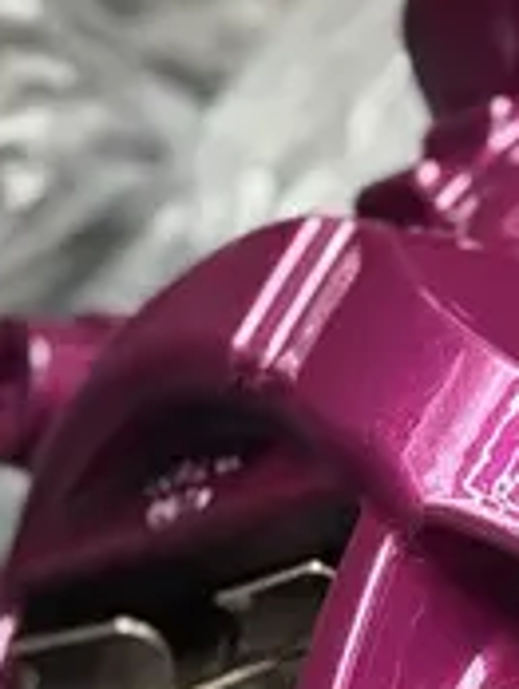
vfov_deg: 8.4
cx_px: 549
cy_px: 1255
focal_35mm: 226
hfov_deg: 6.6
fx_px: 4507
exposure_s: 1/40
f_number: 1.78
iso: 500
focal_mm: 6.76
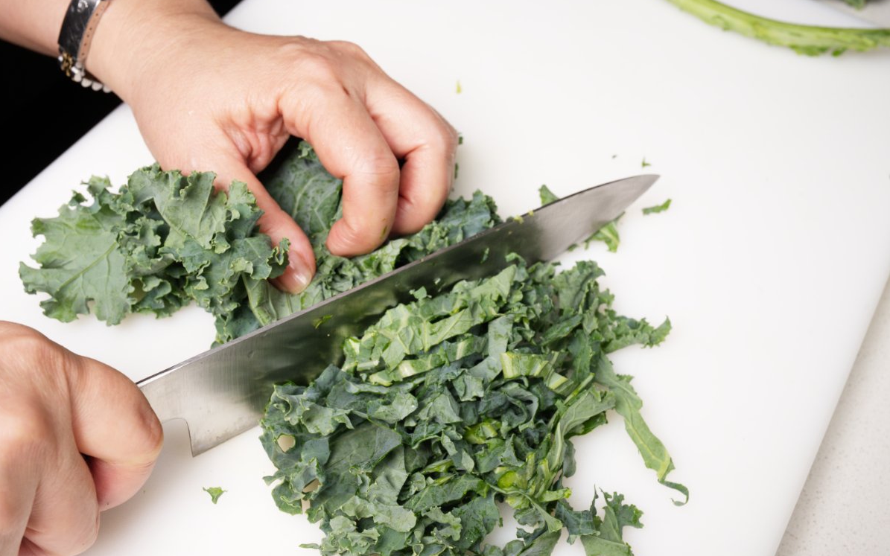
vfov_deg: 28.6
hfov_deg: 44.4
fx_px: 1092
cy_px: 289
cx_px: 444
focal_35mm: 45
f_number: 11
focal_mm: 44
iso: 1250
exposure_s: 1/800
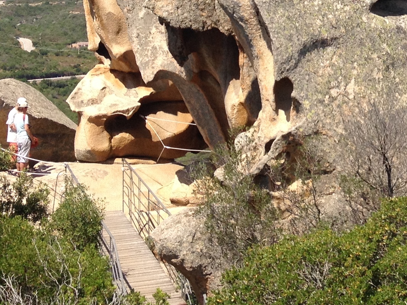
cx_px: 436
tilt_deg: -1.9
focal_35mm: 108
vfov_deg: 13.3
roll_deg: +1.1
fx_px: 1270
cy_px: -73
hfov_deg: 17.6
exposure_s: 1/1577
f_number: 2.4
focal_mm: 4.28
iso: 50
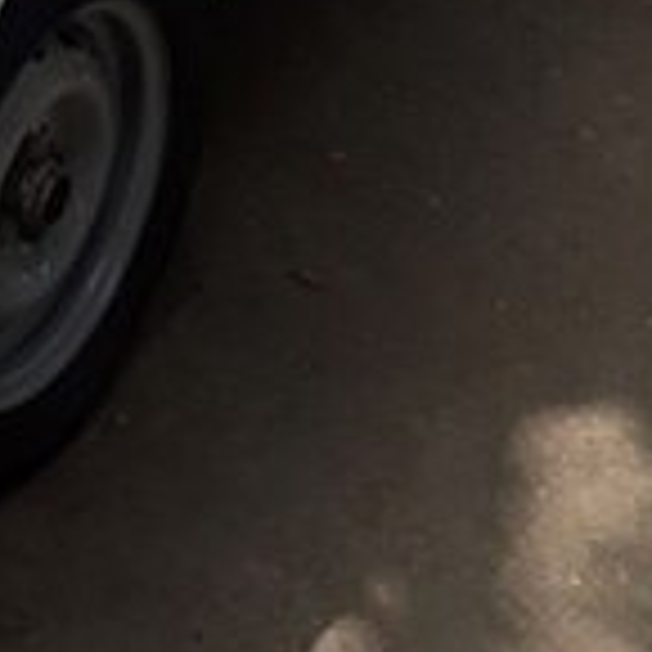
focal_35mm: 109
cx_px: -256
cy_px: -317
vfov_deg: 14.9
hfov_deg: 15.1
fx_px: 2323
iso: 40
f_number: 1.9
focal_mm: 3.6
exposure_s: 1/823
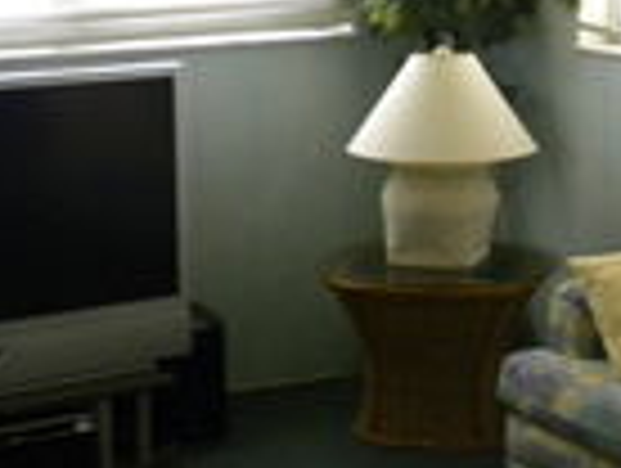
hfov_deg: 17.7
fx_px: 1959
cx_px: 567
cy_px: 202
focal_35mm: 109
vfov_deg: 13.6
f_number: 3.8
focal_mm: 7.3
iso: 400
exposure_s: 1/69.3
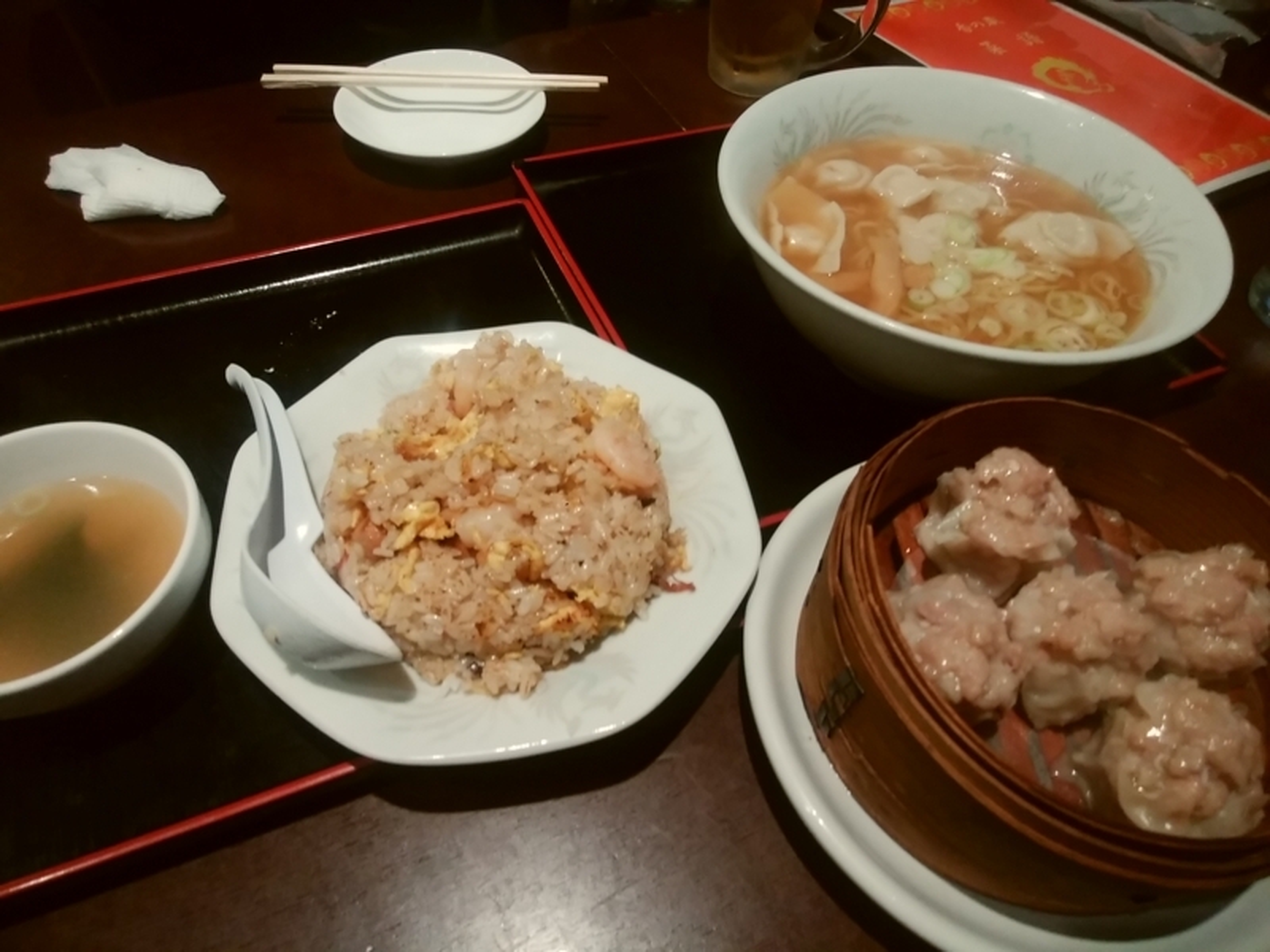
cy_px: 476
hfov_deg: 76.4
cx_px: 635
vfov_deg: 61.1
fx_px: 807
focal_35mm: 22
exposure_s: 1/25
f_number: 2
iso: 160
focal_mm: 3
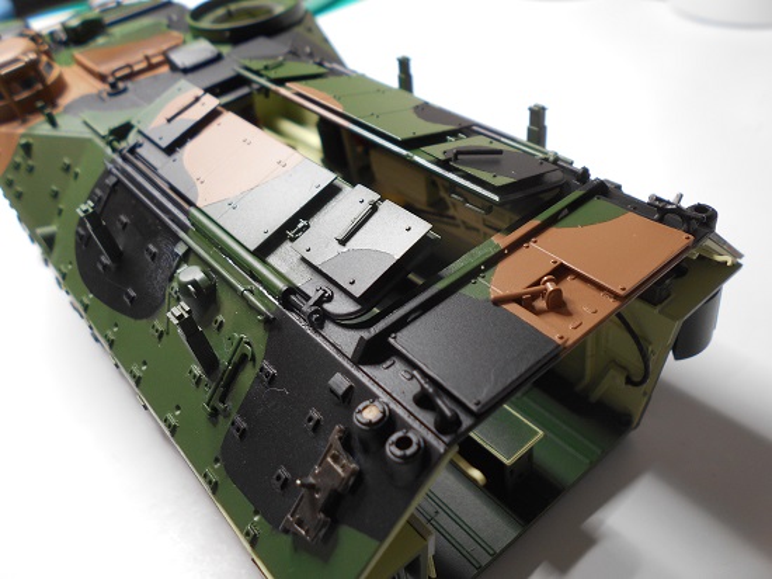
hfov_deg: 60.0
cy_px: 290
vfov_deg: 46.8
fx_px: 669
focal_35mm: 30
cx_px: 386
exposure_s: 1/30
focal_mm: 5.1
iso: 100
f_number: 3.4
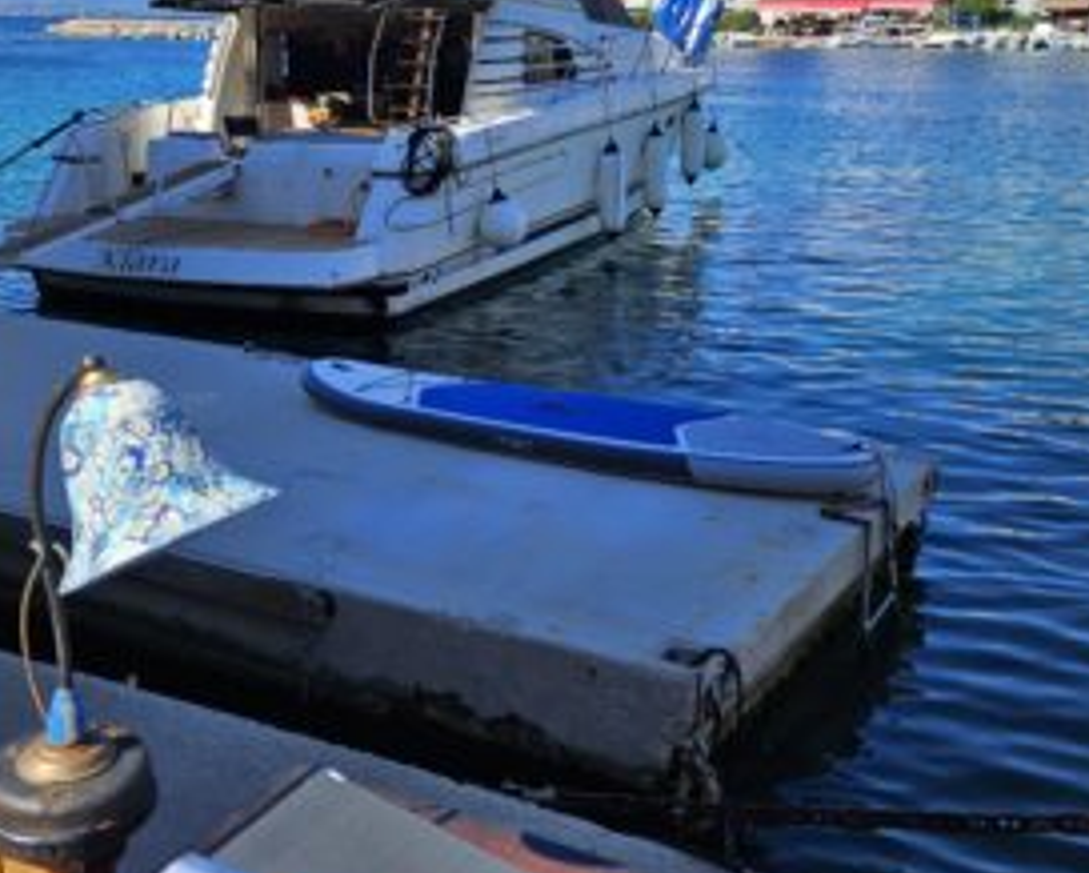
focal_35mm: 33
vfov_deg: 44.6
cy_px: 449
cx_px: 468
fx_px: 1064
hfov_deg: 54.0
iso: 25
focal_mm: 5.4
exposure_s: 1/1884
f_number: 1.8
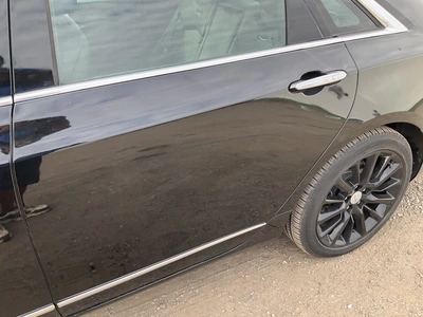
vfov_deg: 48.2
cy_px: 158
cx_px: 212
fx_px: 354
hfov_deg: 61.7
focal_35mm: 29
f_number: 1.8
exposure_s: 1/213
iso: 25
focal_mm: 3
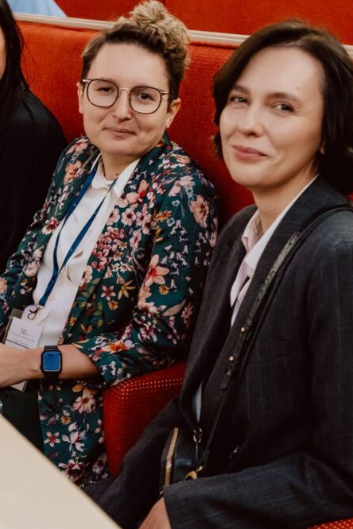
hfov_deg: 18.2
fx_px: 1103
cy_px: 168
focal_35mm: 75
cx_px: 147
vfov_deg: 26.8
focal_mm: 37
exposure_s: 1/100
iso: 2500
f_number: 4
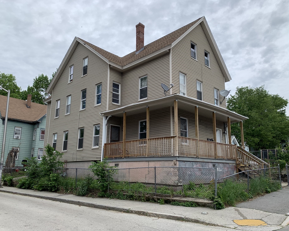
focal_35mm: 28
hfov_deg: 62.2
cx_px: 145
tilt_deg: +10.6
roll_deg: +1.1
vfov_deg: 51.5
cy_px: 119
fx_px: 240
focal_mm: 4.25
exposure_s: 1/2033
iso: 25
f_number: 1.8
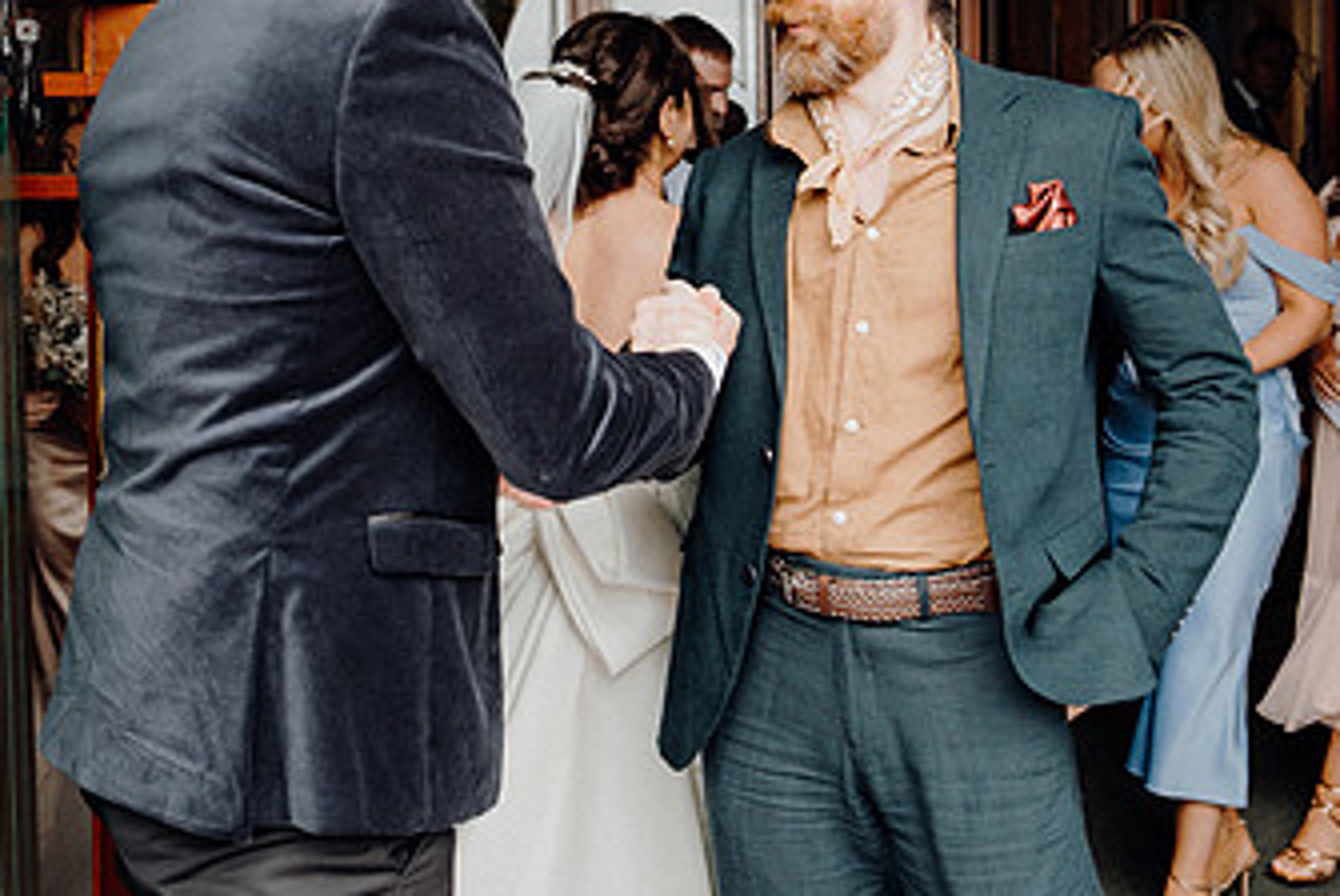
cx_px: 620
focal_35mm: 45
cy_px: 210
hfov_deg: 43.5
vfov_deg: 29.4
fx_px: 1676
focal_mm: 26
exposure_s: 1/200
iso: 400
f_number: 3.5
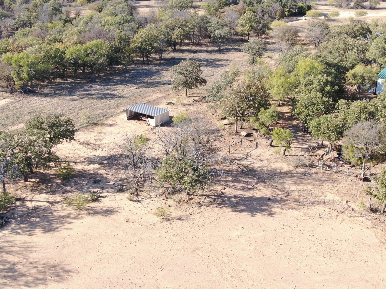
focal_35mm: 44
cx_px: 193
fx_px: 491
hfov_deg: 42.9
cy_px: 144
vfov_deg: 32.9
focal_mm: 7.71
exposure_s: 1/160
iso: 100
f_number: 3.6
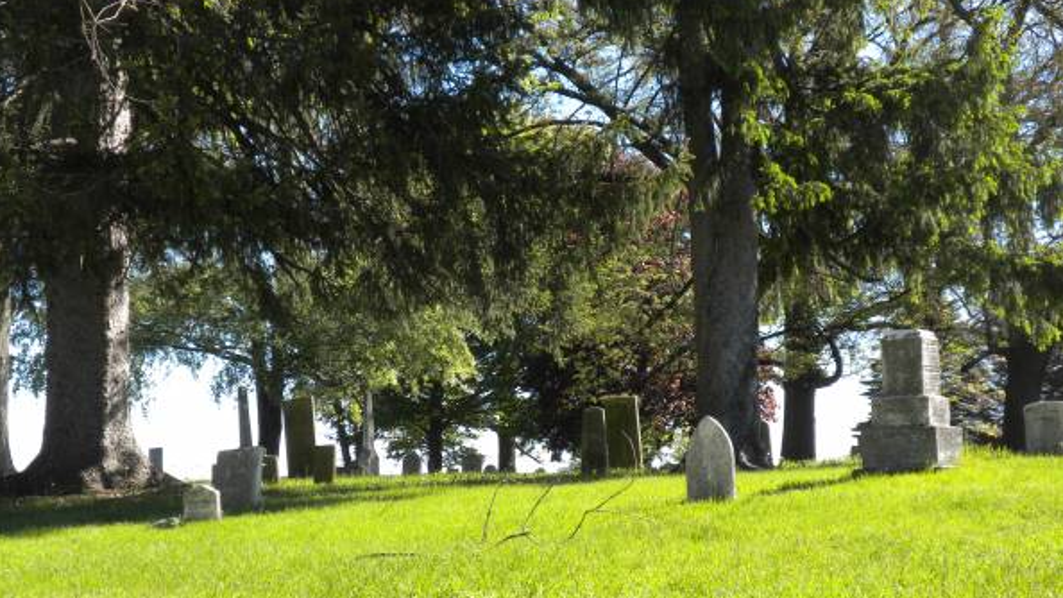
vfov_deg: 18.2
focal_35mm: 66
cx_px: 532
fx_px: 1860
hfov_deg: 31.9
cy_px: 383
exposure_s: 1/147
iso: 64
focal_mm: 10.7
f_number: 4.7
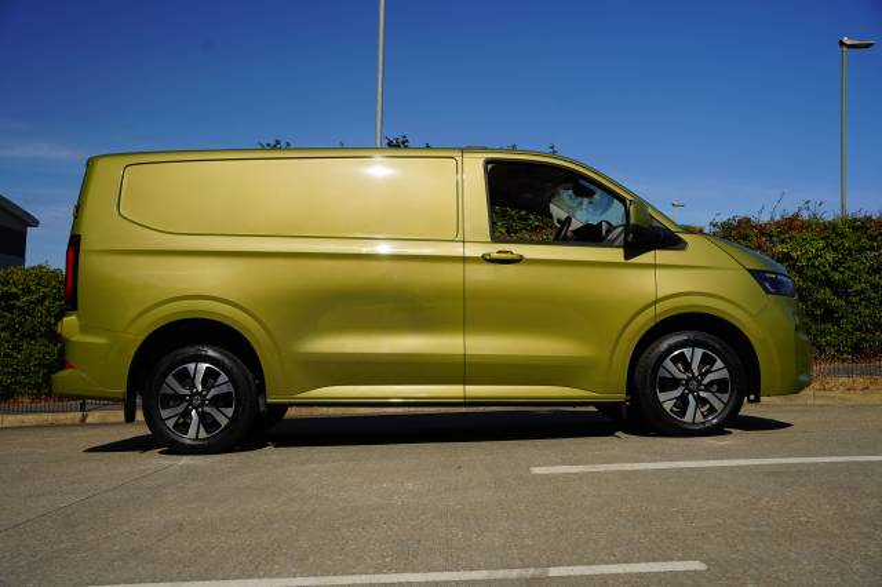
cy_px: 294
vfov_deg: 34.4
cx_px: 441
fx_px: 948
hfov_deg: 49.9
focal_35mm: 39
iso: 100
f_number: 5
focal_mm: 38.7
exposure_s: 1/640
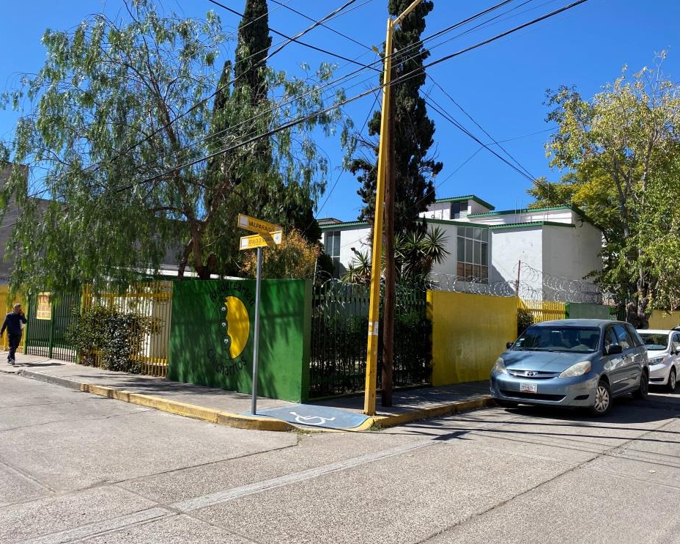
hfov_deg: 62.2
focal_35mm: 28
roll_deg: -2.8
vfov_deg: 51.5
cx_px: 347
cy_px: 263
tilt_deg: +6.9
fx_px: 563
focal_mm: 4.25
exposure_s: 1/1996
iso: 32
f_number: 1.8
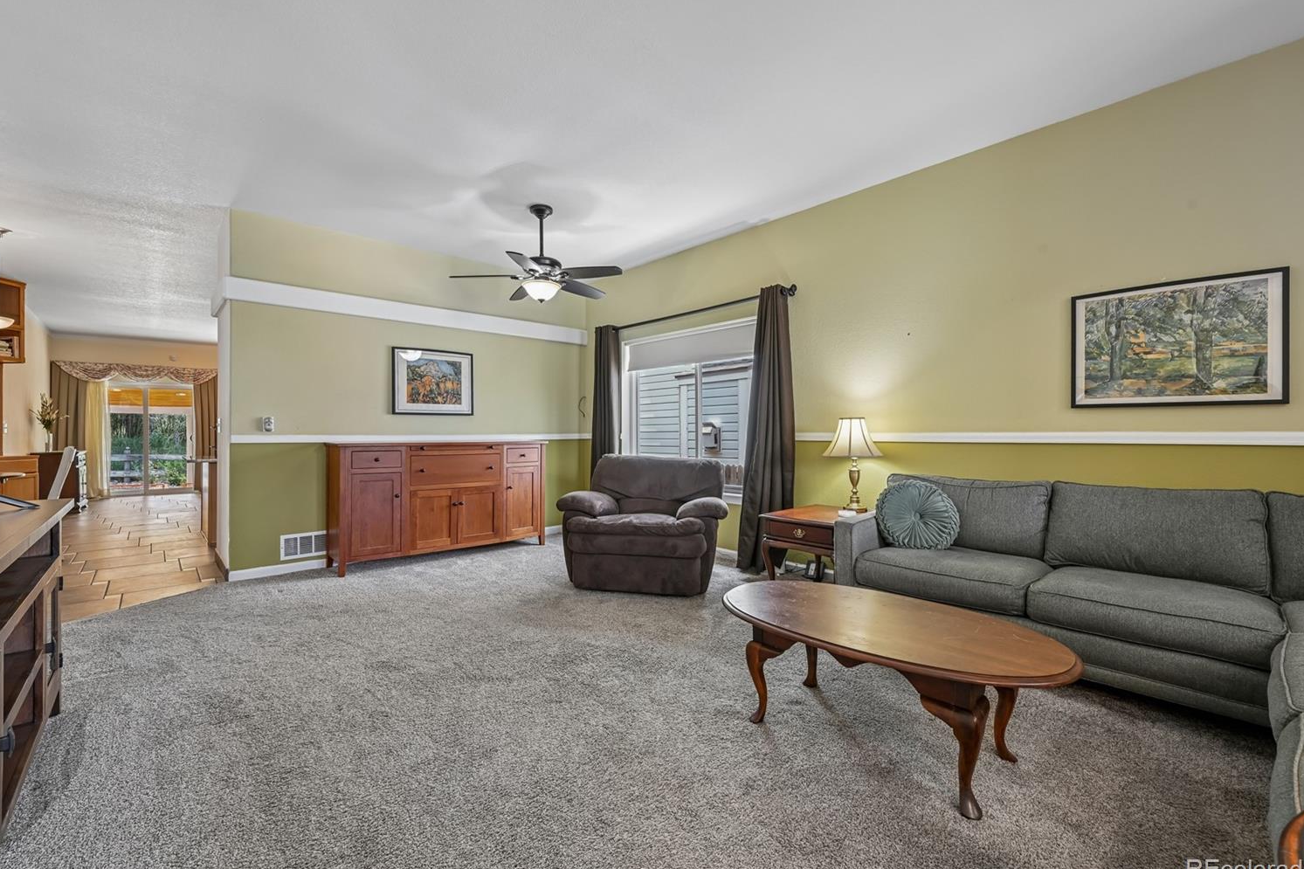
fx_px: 543
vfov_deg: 77.3
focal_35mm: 15
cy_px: 422
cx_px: 629
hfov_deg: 100.4
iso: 400
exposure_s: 1/8
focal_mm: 14
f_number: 10
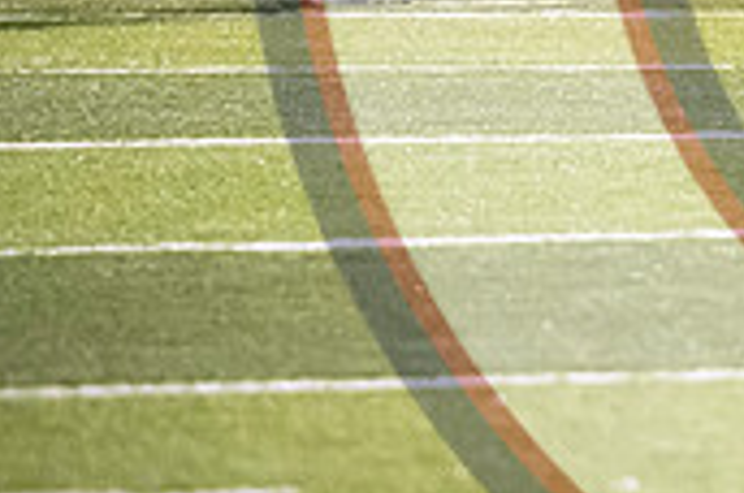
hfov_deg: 2.0
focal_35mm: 1014
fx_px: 20917
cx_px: 1207
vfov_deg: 1.4
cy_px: -2
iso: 9000
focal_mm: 200
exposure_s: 1/2000
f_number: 2.8
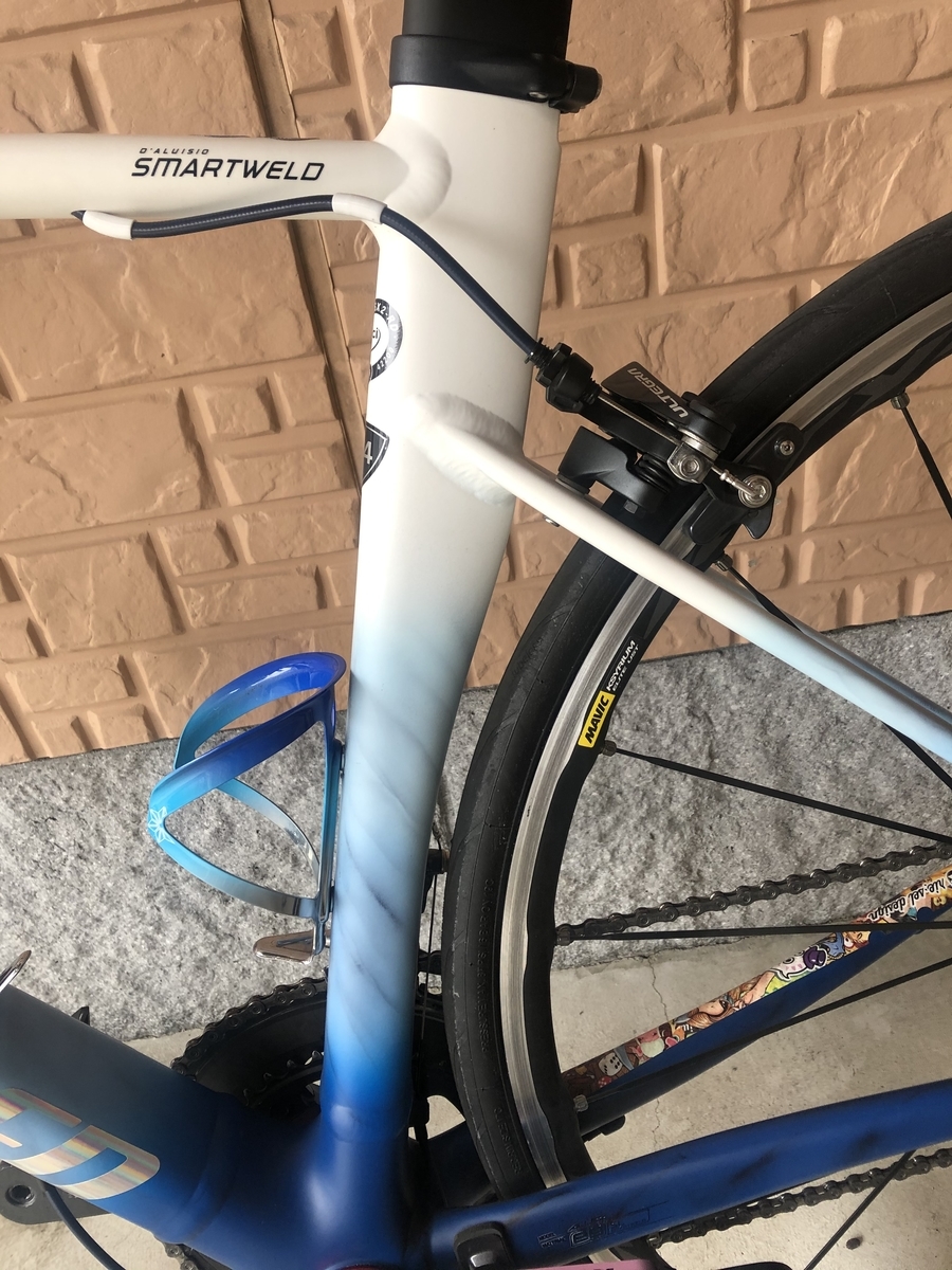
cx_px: 476
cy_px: 635
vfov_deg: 63.4
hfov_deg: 49.7
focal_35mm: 28
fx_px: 1027
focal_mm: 3.99
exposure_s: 1/40
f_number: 1.8
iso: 20
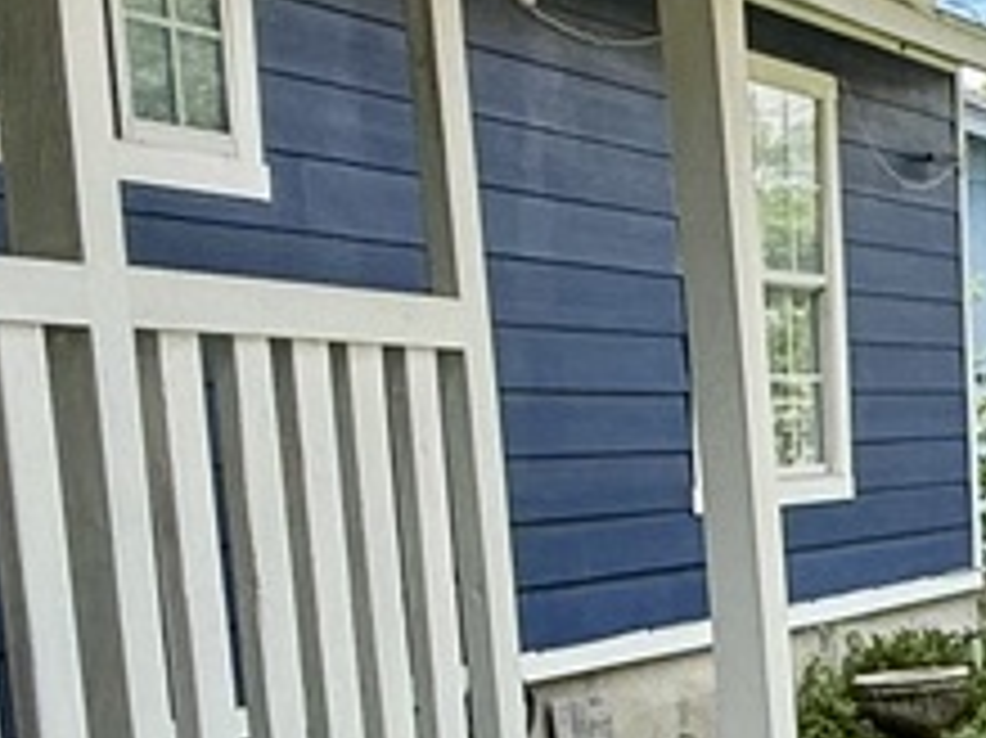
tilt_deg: -6.7
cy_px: 729
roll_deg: -0.3
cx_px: 2238
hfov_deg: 15.0
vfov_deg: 15.8
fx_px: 2619
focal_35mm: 92
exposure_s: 1/230
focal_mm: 2.22
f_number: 2.2
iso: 64
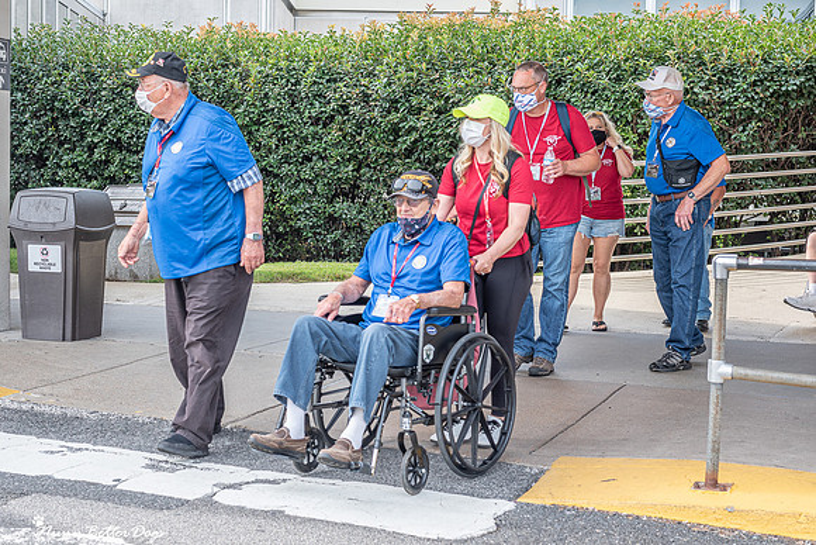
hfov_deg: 34.8
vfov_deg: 23.6
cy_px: 241
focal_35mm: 57
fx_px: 1301
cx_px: 374
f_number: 5.6
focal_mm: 50
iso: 125
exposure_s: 1/125
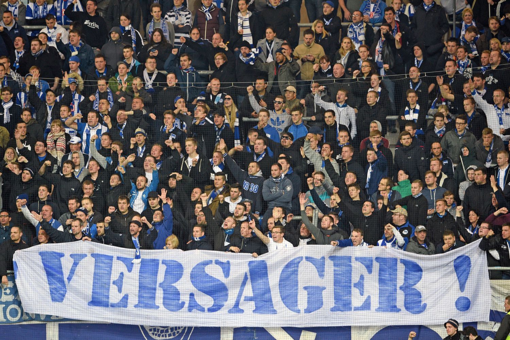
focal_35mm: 400
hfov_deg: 5.2
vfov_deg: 3.4
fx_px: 5666
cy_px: 170
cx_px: 255
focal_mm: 400
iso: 2500
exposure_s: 1/400
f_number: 4
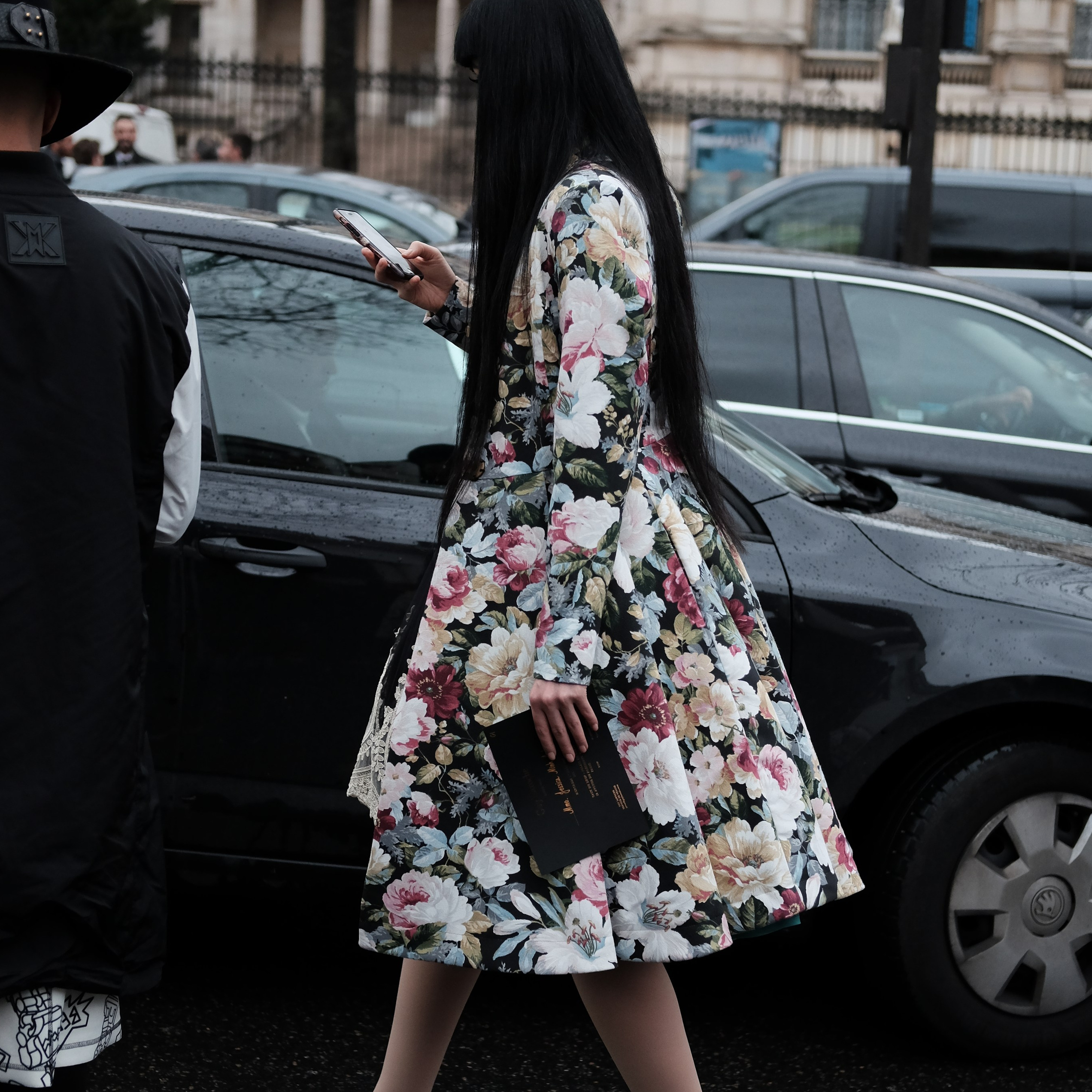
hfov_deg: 25.4
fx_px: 2427
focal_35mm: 68
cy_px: 640
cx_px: 547
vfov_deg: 25.3
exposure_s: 1/1000
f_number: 2
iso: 800
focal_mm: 35
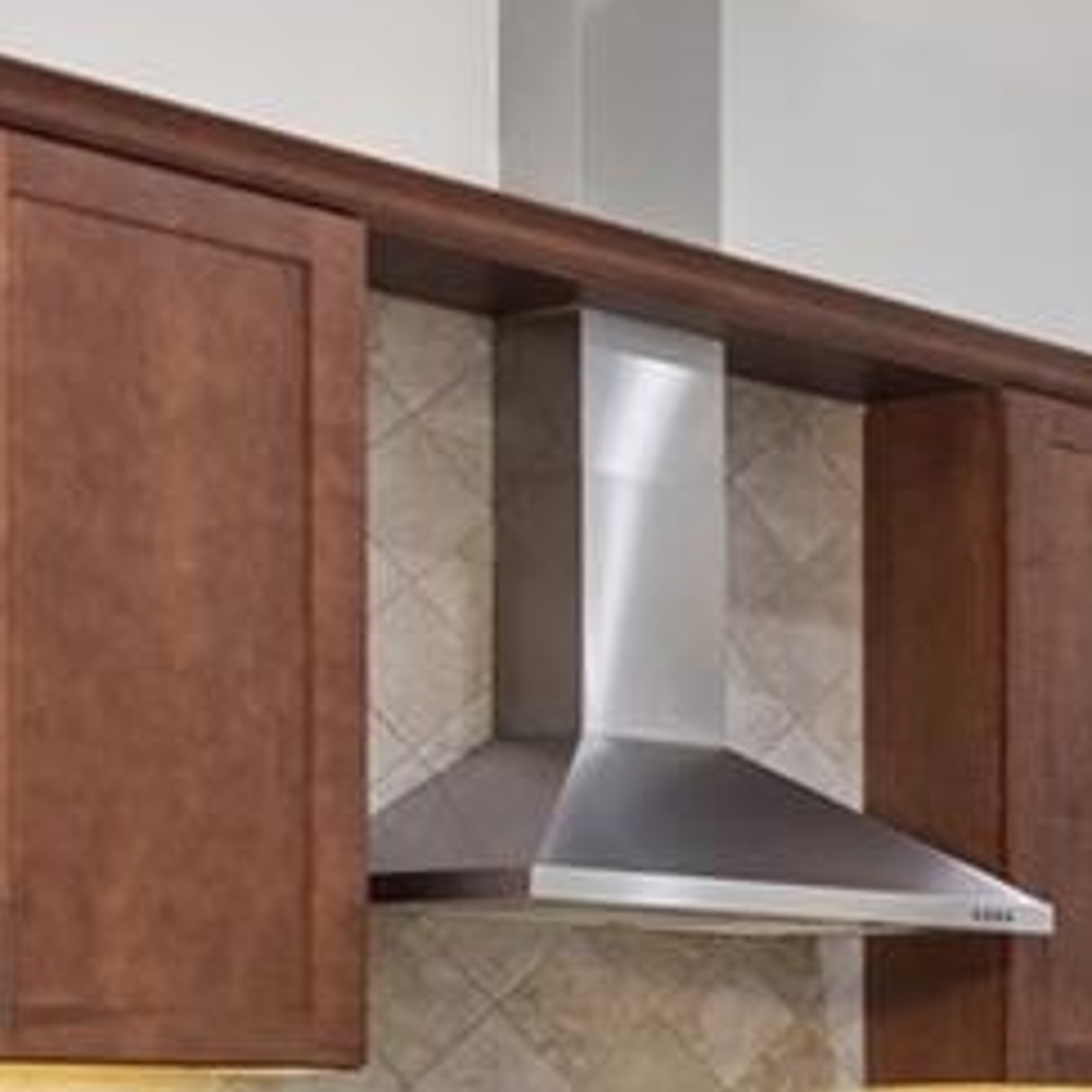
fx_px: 2998
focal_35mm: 84
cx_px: 2584
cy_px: 1052
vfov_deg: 20.1
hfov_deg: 14.3
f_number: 7.1
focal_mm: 10
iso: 320
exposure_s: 1/5
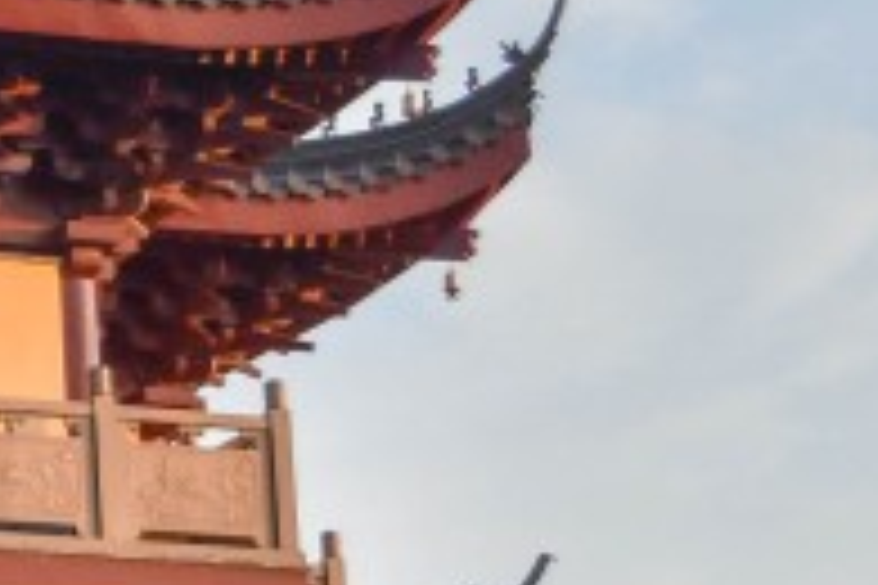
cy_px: 356
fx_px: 5457
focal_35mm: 224
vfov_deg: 6.1
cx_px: -901
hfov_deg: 8.7
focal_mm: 27
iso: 500
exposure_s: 1/1000
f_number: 4
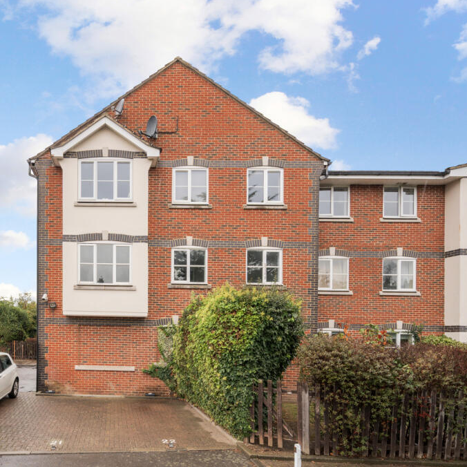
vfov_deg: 80.7
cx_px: 166
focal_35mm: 18
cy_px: 233
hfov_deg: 78.7
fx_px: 275
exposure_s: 1/125
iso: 400
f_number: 8
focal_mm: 14
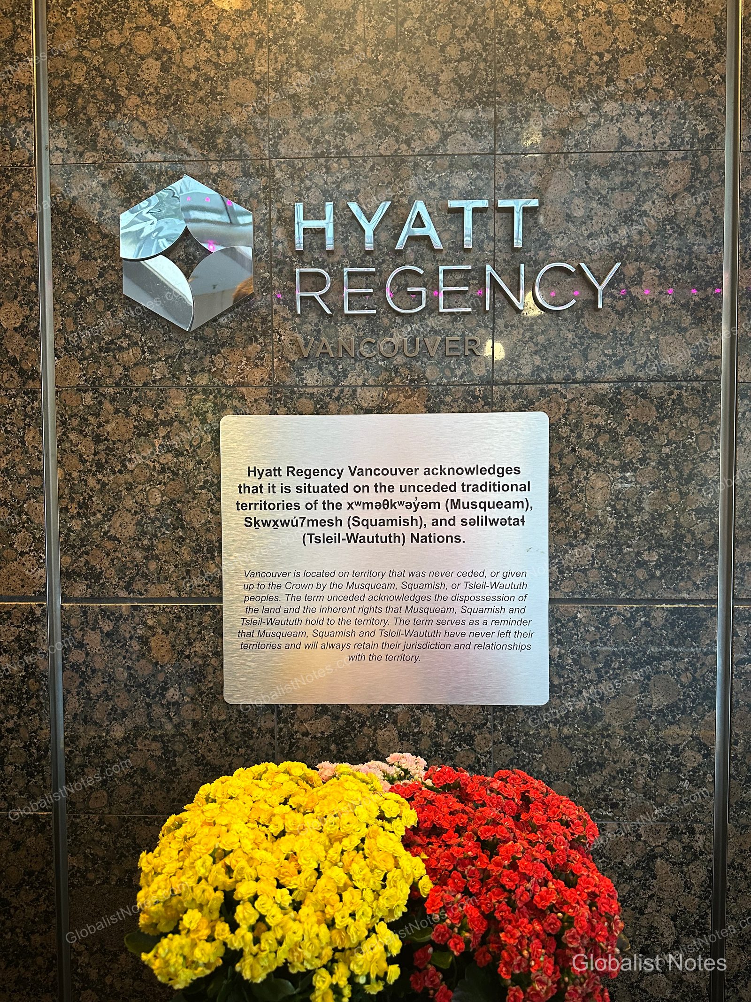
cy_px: 501
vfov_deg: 71.6
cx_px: 376
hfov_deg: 56.8
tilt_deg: -2.3
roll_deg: +0.2
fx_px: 694
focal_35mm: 24
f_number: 1.78
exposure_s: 1/60
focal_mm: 6.86
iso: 400
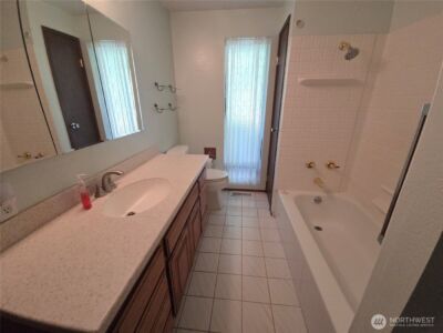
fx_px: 166
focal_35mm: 13
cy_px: 166
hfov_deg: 106.2
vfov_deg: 89.9
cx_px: 222
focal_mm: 2.2
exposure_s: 1/120
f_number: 2.2
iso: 200
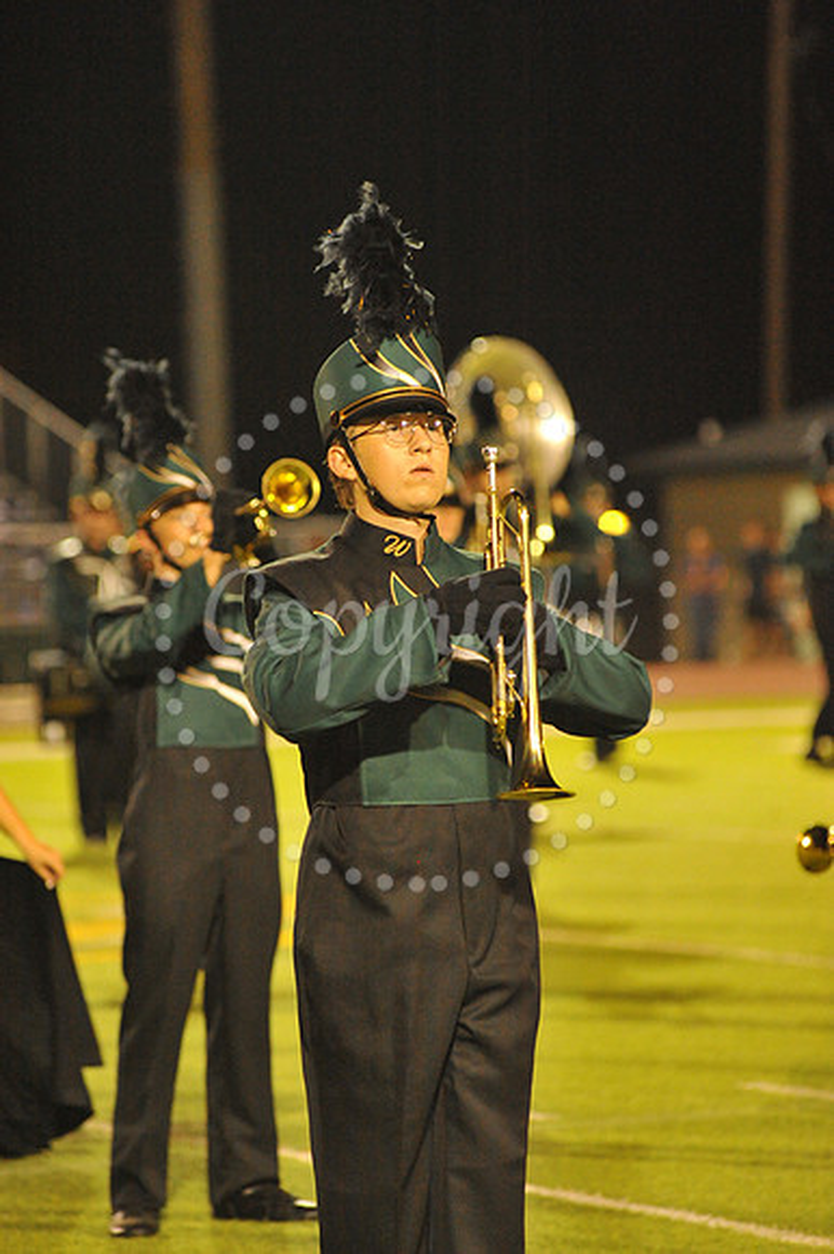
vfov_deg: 10.3
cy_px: 627
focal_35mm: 200
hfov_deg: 6.9
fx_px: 6958
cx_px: 417
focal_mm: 200
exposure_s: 1/200
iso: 6400
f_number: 5
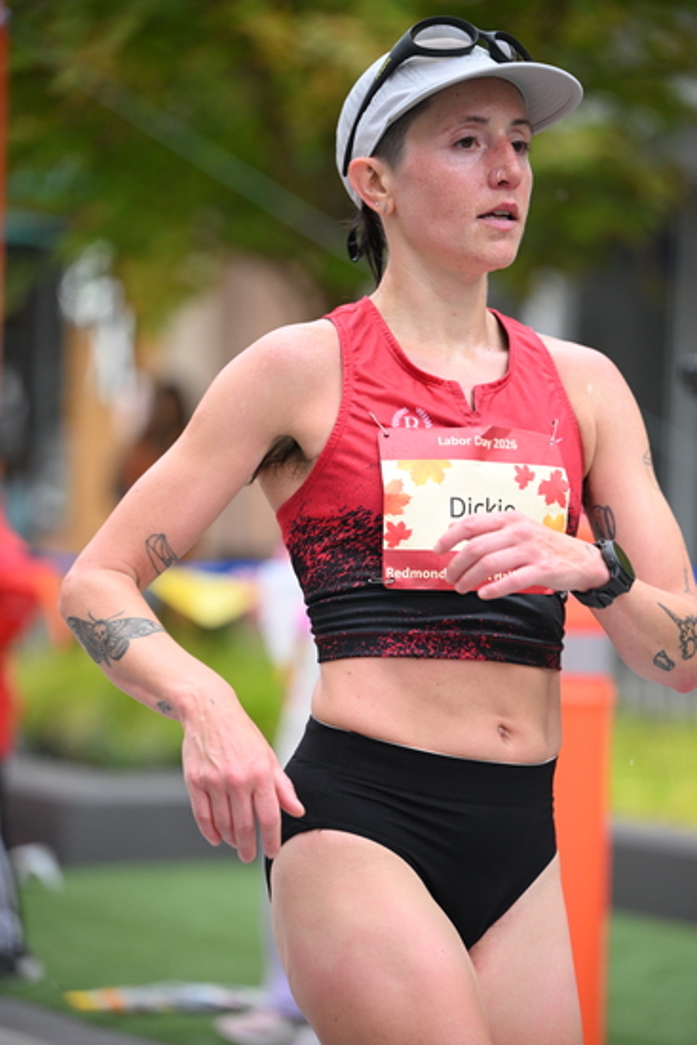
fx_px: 3628
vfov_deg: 16.4
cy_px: 522
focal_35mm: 125
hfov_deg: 11.0
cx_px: 348
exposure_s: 1/1250
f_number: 2.8
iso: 1600
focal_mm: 125
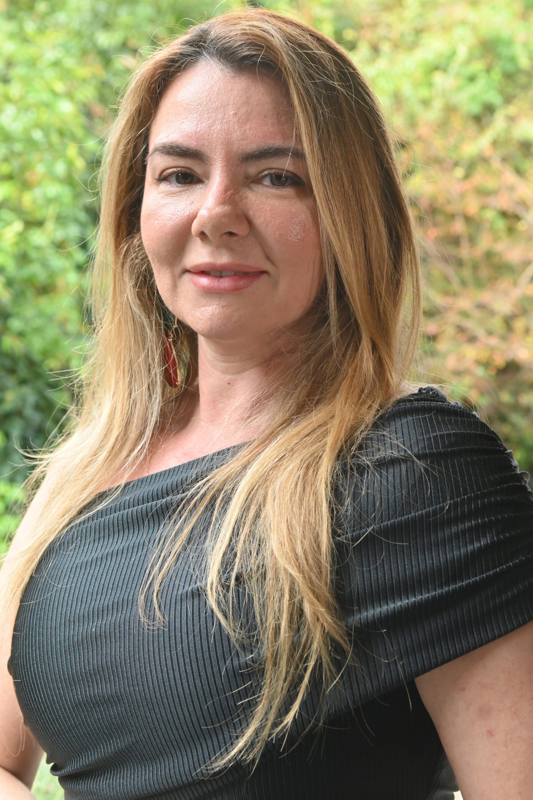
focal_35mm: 60
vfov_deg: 33.4
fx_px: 1332
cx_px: 266
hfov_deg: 22.6
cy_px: 400
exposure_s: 1/320
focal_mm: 40
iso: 1000
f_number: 5.6
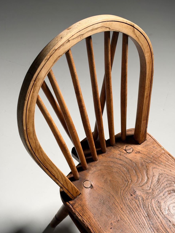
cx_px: 87
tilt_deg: -56.6
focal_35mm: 49
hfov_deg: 29.7
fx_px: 330
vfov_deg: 38.9
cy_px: 118
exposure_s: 1/54
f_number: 1.8
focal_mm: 6.93
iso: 160
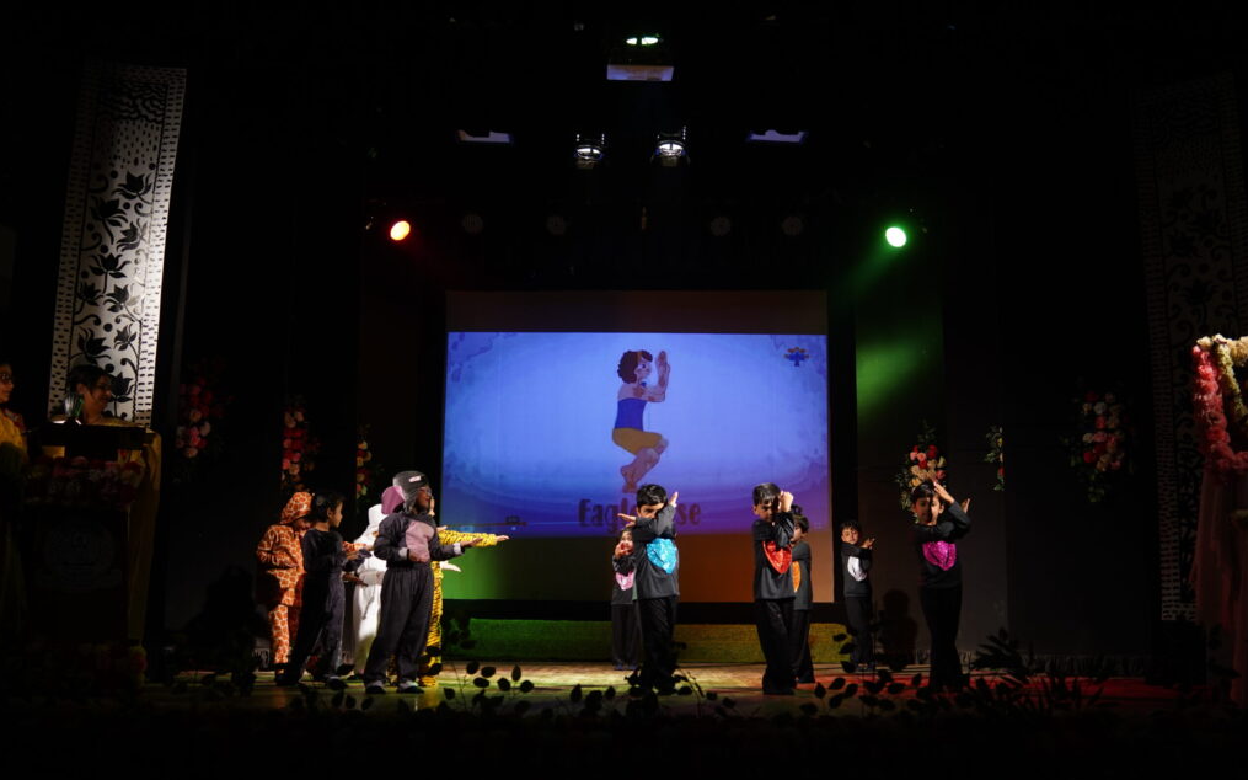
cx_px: 622
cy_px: 381
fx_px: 1224
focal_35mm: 36
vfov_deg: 35.3
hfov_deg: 54.0
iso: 1250
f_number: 4
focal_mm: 35
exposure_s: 1/200
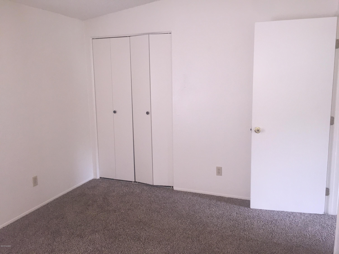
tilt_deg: -11.2
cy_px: 127
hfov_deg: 61.7
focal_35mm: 29
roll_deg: -0.5
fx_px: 284
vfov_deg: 48.2
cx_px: 170
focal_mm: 4.15
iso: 125
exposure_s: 1/30
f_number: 2.2
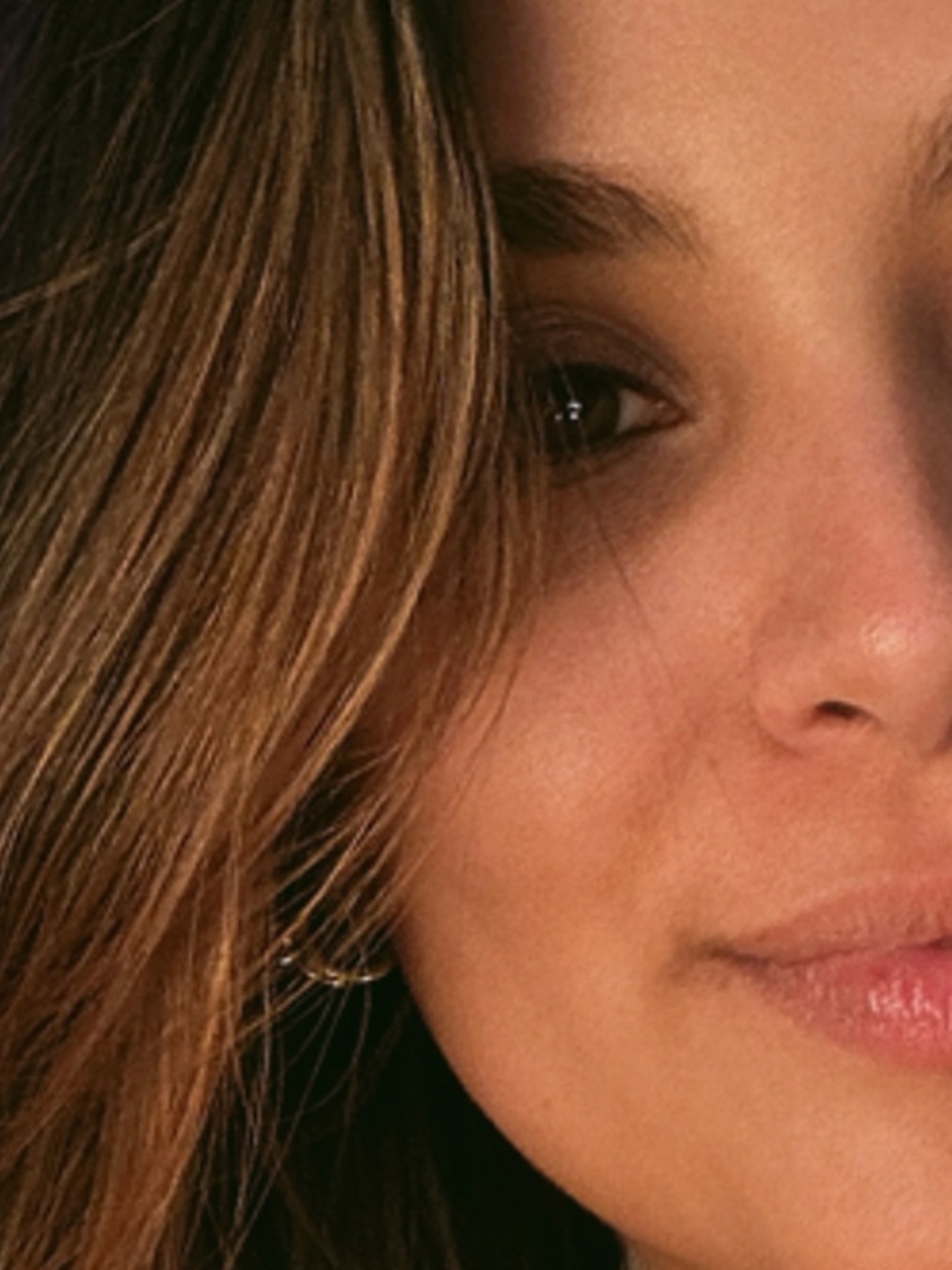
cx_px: 952
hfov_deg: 20.3
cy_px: 1156
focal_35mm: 70
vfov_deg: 26.8
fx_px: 2568
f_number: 1.9
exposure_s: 1/30
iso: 320
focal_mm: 2.69
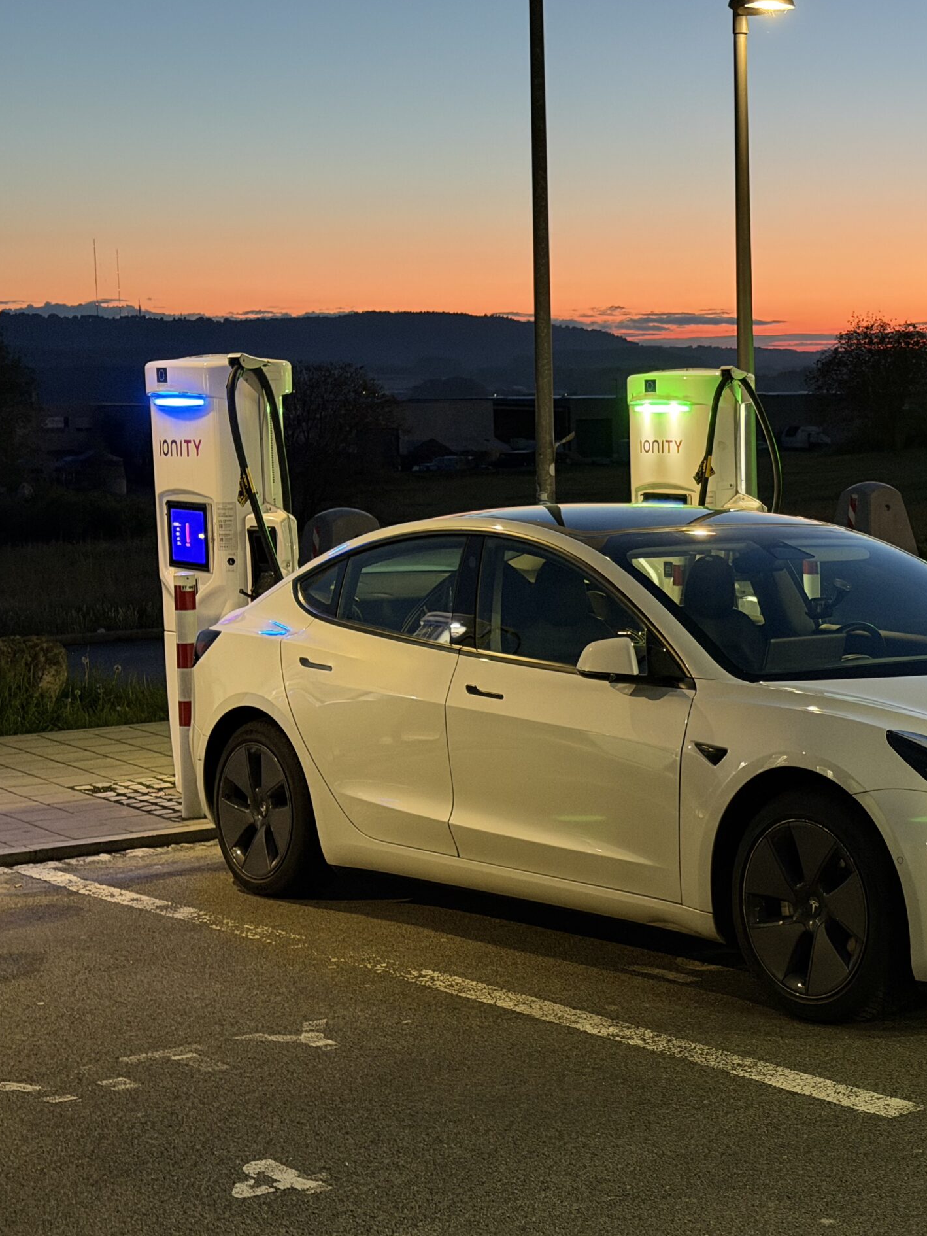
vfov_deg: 29.8
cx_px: 779
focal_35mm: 65
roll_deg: +0.8
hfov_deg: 22.2
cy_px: 609
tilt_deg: -6.3
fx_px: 2320
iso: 500
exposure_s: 1/37
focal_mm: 6.76
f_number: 1.78
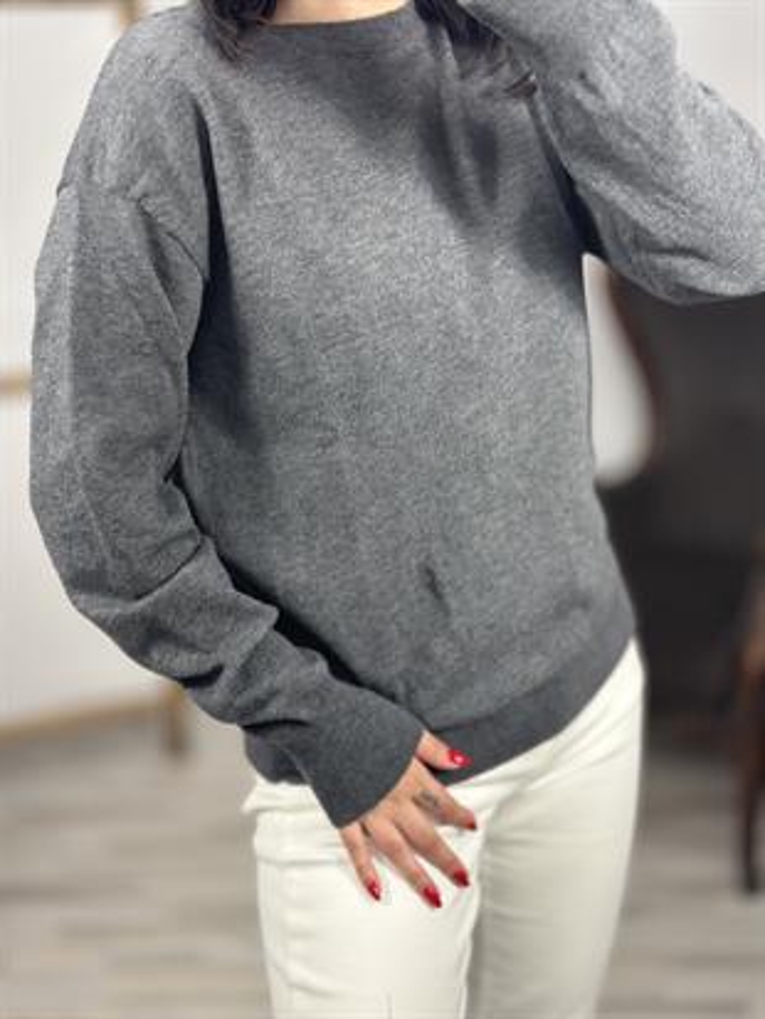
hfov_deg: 30.3
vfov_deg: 39.6
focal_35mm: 48
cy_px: 510
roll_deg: +2.8
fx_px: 1414
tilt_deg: -40.5
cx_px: 382
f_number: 1.78
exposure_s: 1/100
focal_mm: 6.86
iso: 160
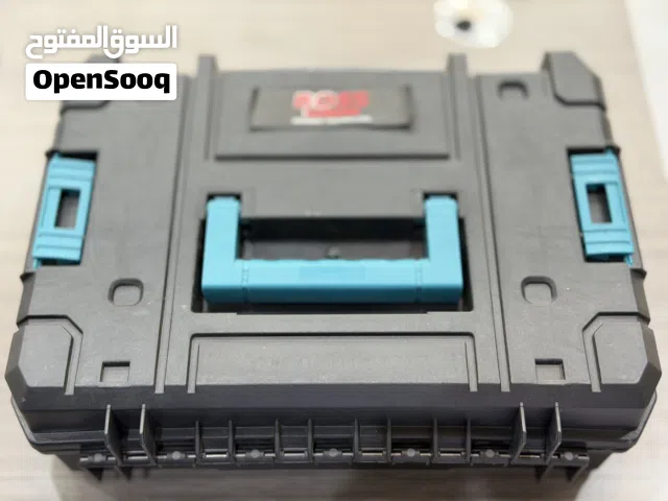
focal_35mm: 48
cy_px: 250
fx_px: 926
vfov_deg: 30.3
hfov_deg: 39.7
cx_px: 334
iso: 160
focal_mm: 6.76
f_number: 1.78
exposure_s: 1/60
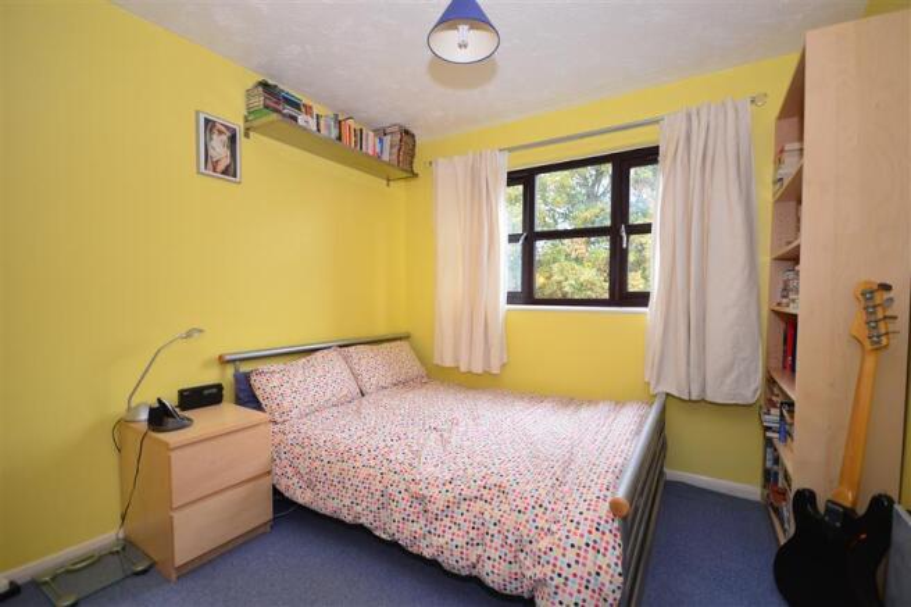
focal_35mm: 15
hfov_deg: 100.4
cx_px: 456
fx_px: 379
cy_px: 304
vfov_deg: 77.3
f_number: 4
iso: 200
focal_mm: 10
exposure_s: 1/10
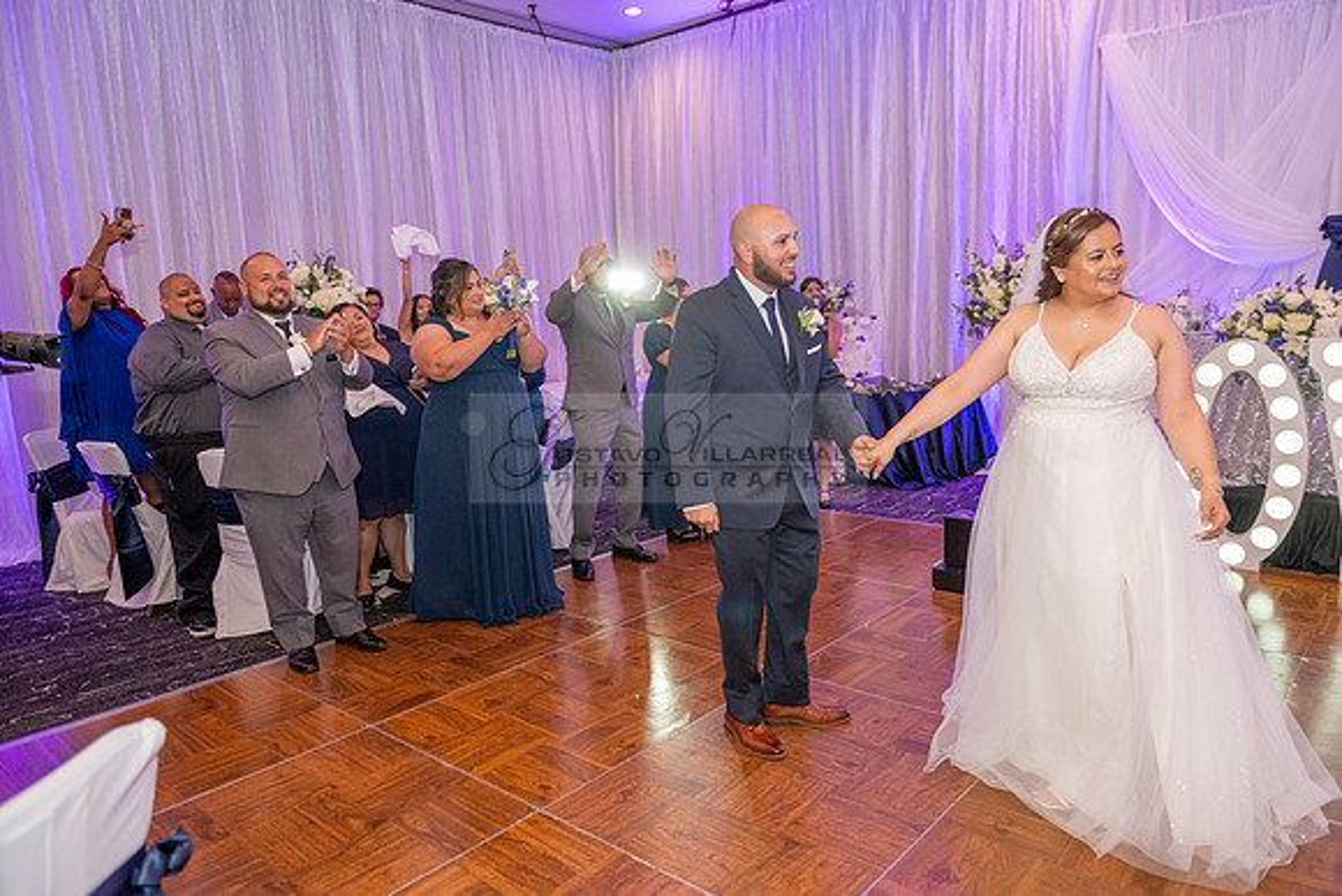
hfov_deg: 73.7
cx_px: 671
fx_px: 895
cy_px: 448
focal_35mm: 24
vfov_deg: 53.2
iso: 1600
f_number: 3.5
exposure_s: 1/160
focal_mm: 24
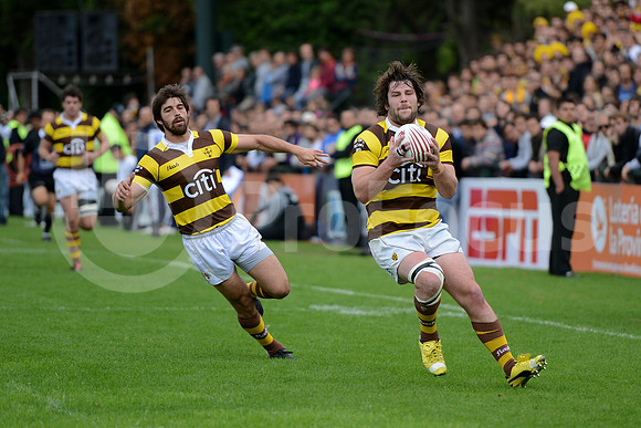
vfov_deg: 6.9
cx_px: 320
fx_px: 3562
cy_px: 214
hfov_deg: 10.3
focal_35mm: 200
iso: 250
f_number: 2.8
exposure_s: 1/800
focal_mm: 200
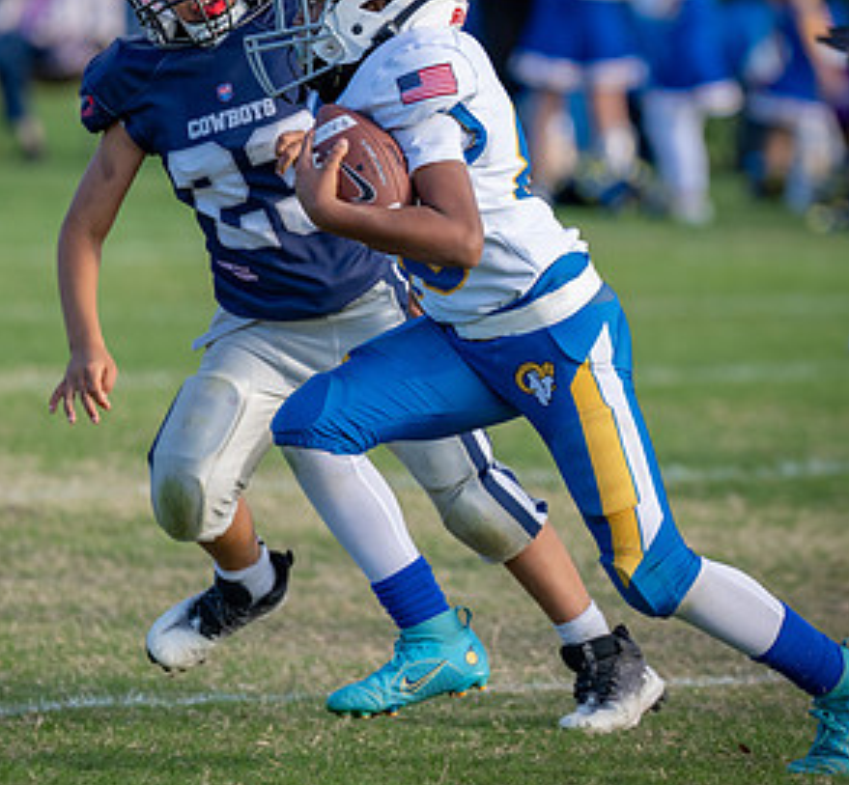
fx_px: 13711
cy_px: 295
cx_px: 578
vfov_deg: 3.3
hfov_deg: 3.5
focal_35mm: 513
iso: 160
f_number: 2.8
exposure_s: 1/1250
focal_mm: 200
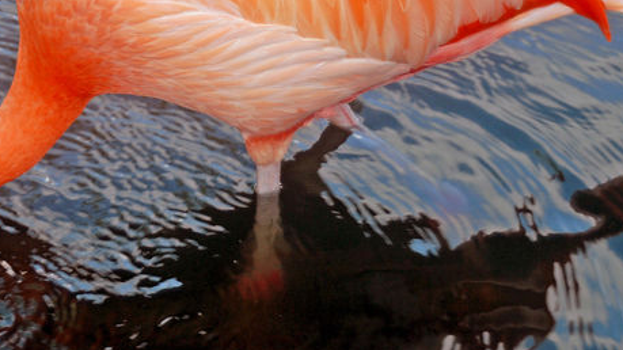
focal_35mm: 216
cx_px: 124
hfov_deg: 10.0
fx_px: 3568
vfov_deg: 5.6
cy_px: 27
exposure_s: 1/100
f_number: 5
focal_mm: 70
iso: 100
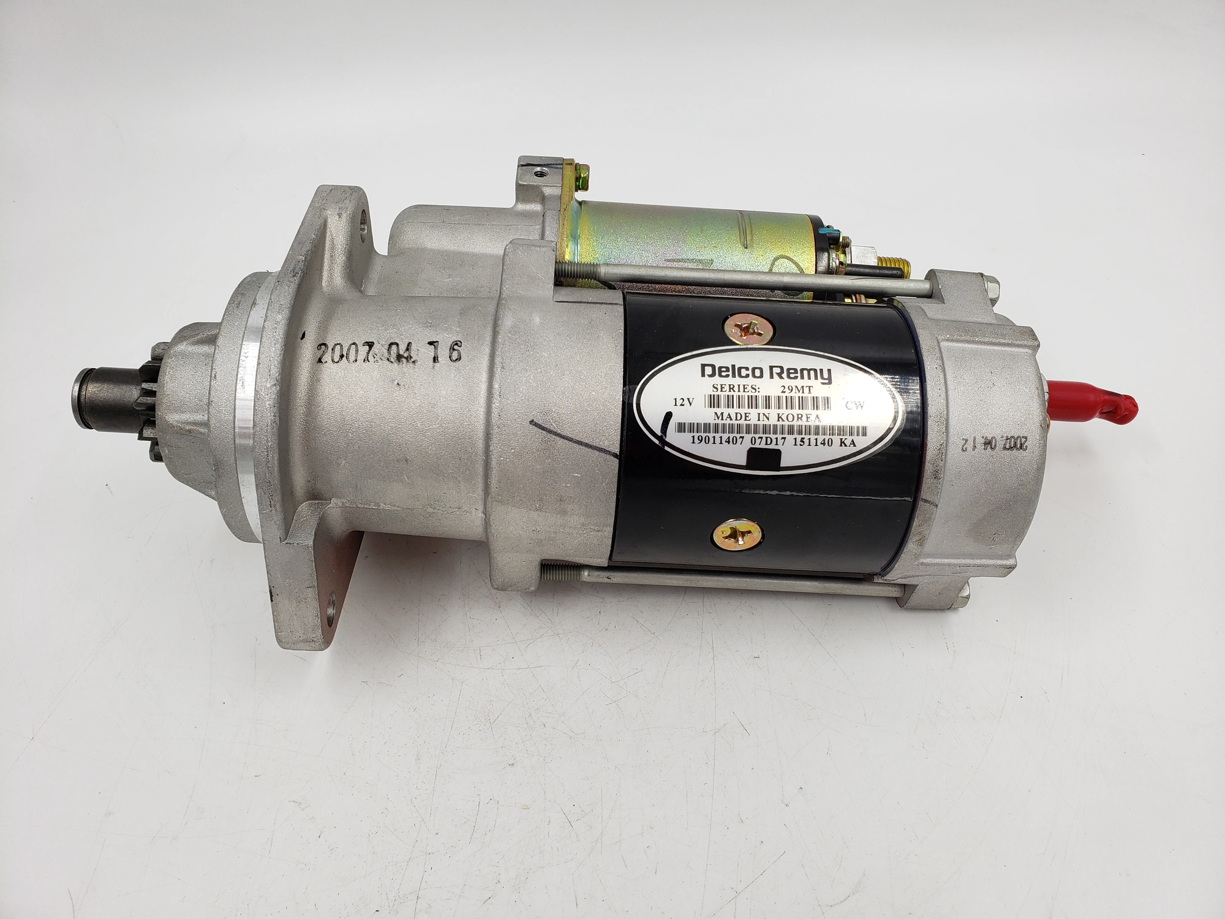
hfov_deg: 67.3
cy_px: 460
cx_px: 612
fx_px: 920
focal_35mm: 26
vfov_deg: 53.1
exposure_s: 1/178
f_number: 2.4
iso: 50
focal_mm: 4.3
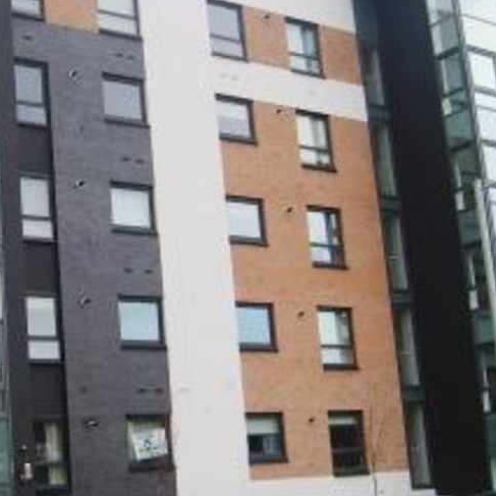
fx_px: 1054
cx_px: 67
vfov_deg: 26.5
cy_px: 252
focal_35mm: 65
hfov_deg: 25.8
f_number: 2.8
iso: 50
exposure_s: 1/180
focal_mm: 5.8
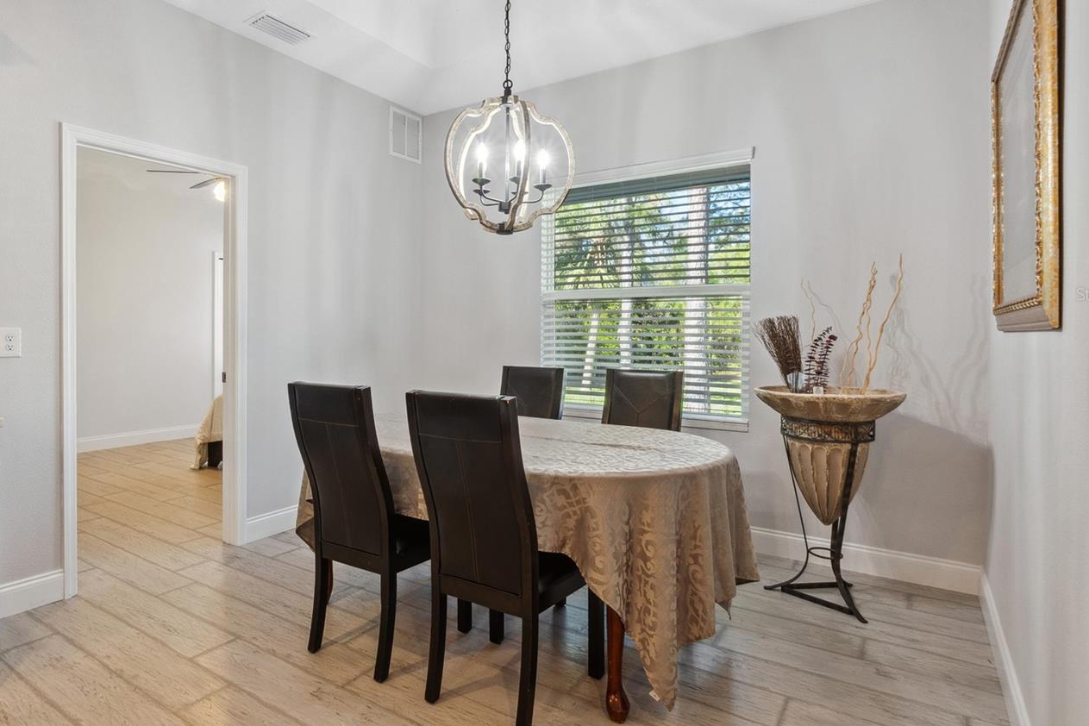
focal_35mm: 19
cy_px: 294
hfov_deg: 86.3
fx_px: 575
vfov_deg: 64.0
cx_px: 463
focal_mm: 10
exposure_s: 1/3.33
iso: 200
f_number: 13
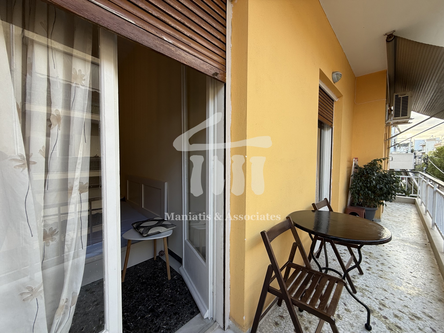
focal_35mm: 14
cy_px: 166
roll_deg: -0.4
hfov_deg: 102.1
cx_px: 222
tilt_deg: -2.3
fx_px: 180
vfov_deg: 85.7
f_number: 2.2
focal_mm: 2.22
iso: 50
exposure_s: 1/113
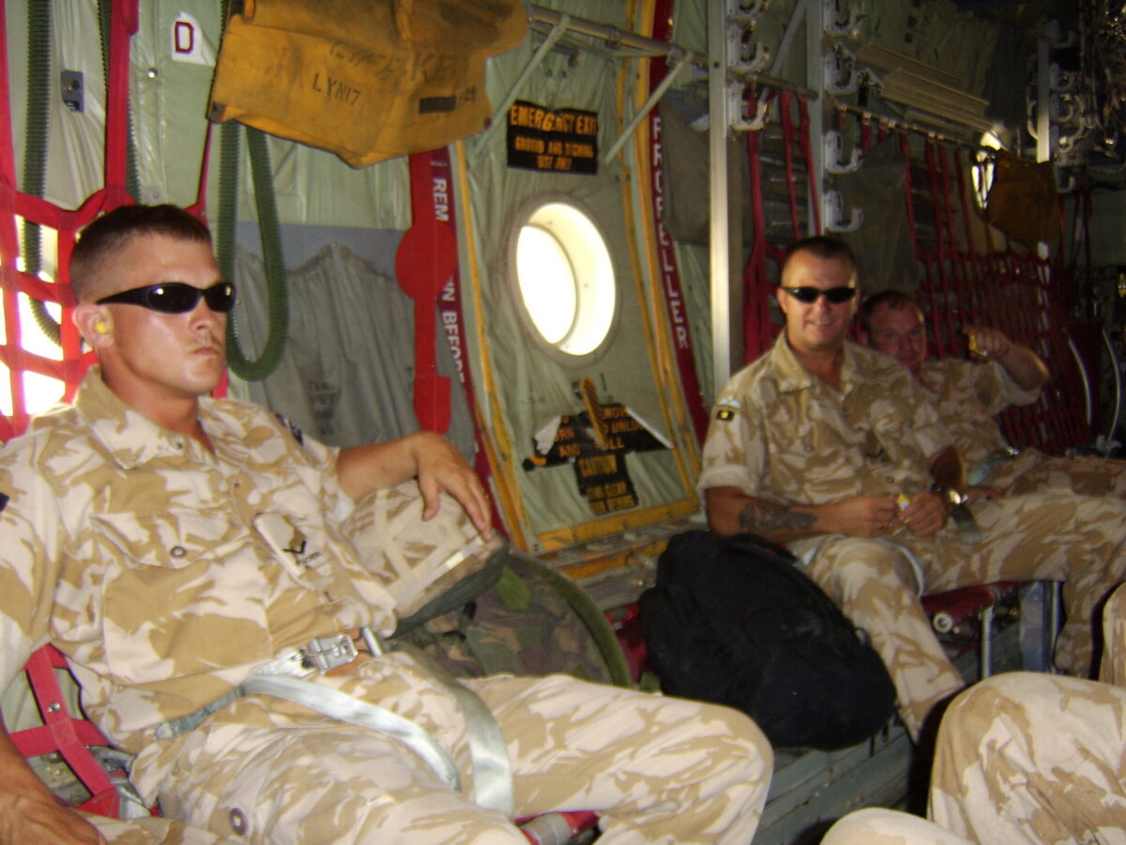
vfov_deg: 45.4
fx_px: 1008
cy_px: 422
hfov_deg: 58.4
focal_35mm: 31
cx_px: 563
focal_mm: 8.13
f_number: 2.7
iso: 141
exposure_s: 1/30
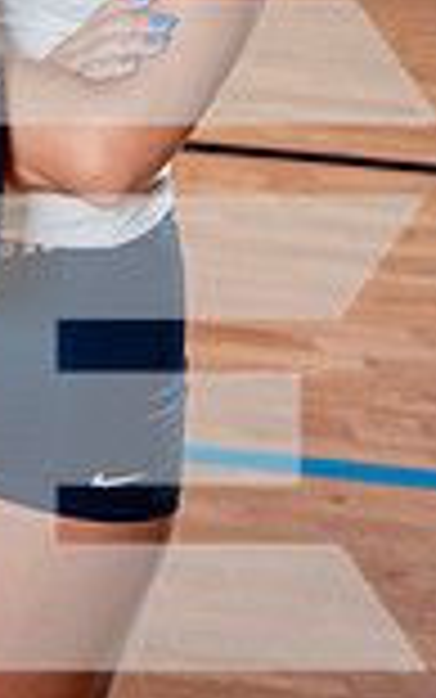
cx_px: -706
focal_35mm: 173
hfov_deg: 7.0
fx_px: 3286
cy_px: -110
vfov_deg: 11.9
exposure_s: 1/250
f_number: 5.6
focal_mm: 43
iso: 250
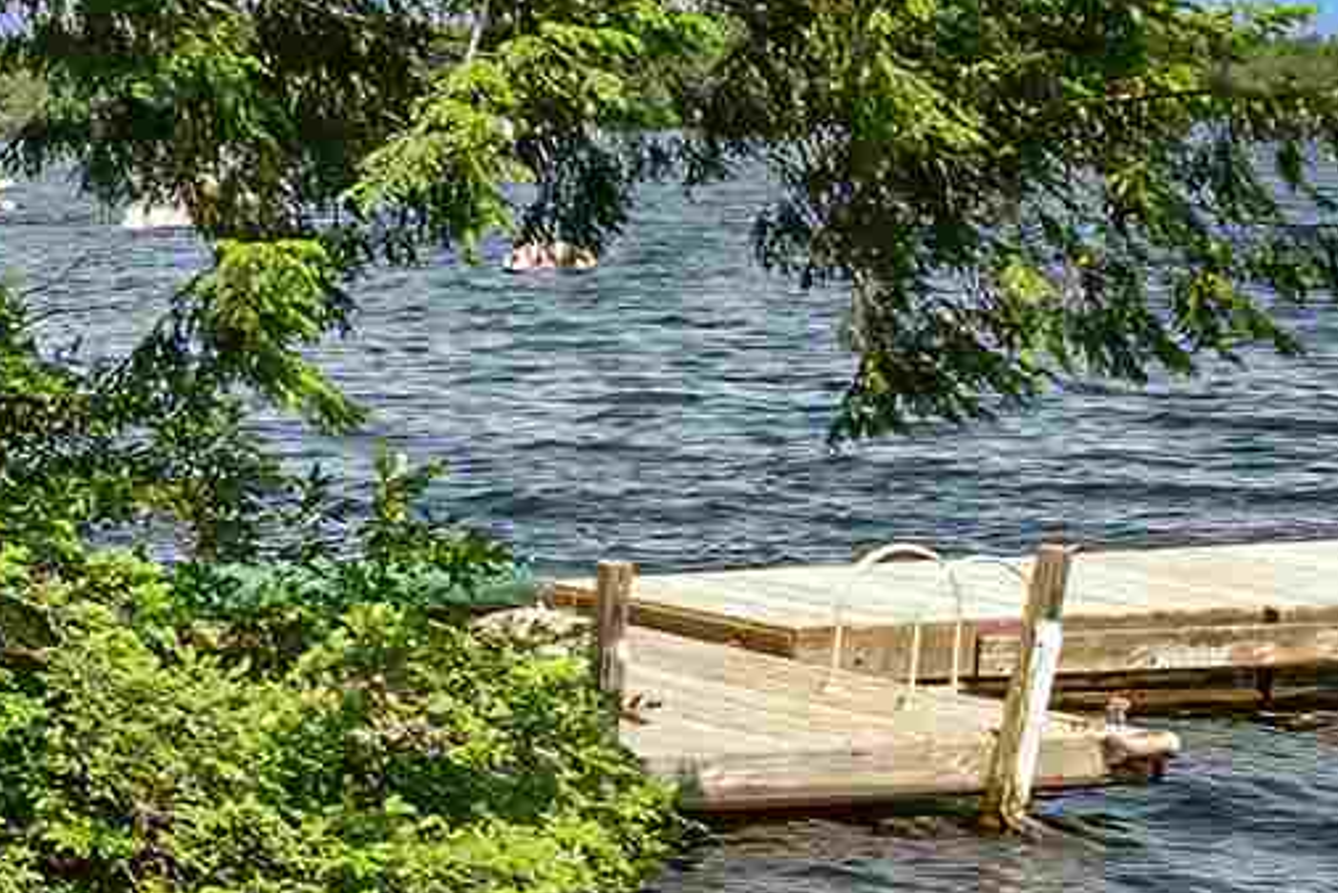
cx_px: -1391
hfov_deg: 16.5
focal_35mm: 91
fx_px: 3384
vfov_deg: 15.0
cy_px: 647
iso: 100
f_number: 9
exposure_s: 1/80
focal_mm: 10
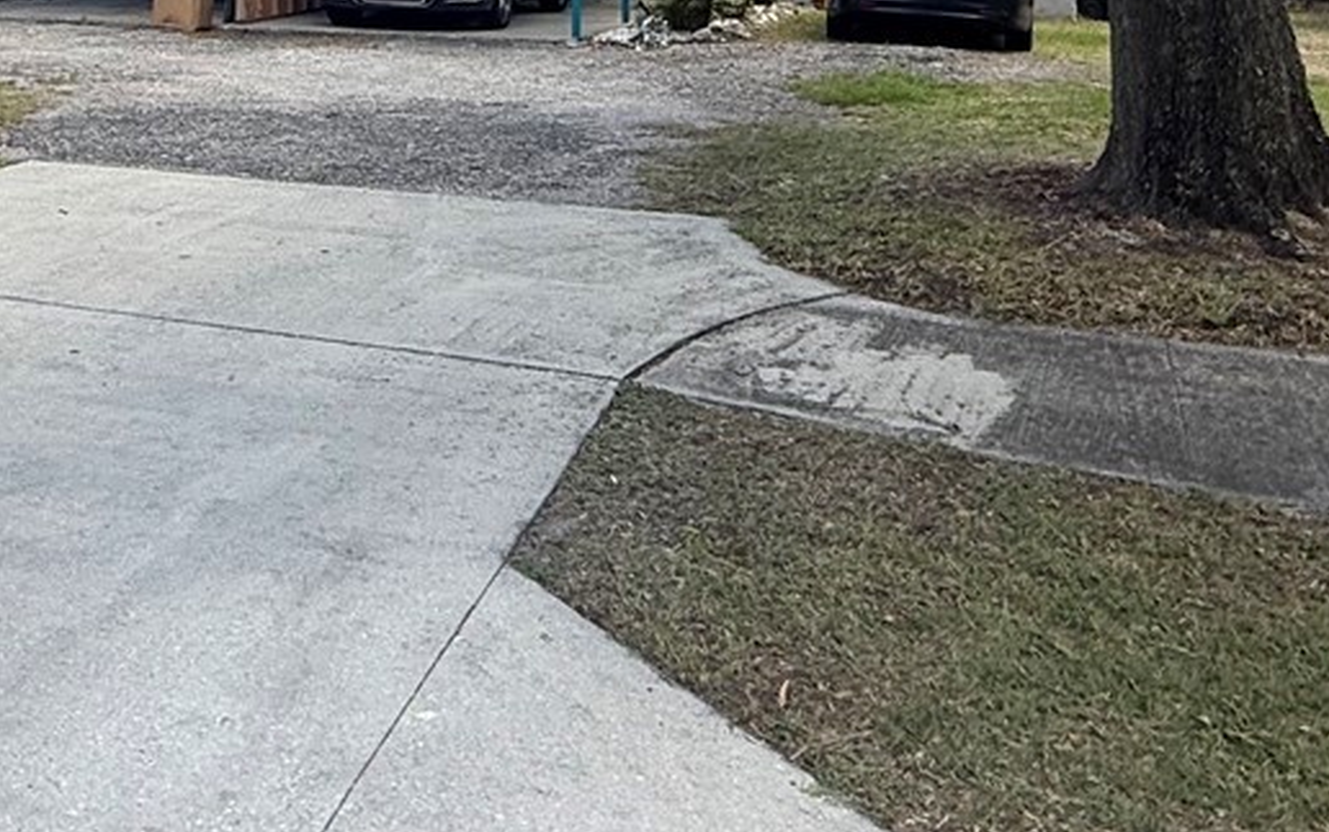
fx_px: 1667
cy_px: -155
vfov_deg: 25.3
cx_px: 325
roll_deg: -0.5
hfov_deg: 42.1
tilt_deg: +2.2
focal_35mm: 46
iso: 64
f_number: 2.2
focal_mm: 2.22
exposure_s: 1/535
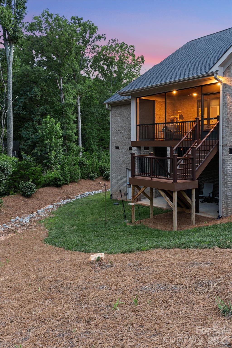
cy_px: 174
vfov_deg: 61.9
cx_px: 116
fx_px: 290
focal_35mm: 30
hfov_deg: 43.6
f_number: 7.1
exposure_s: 1/1.67
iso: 320
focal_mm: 30
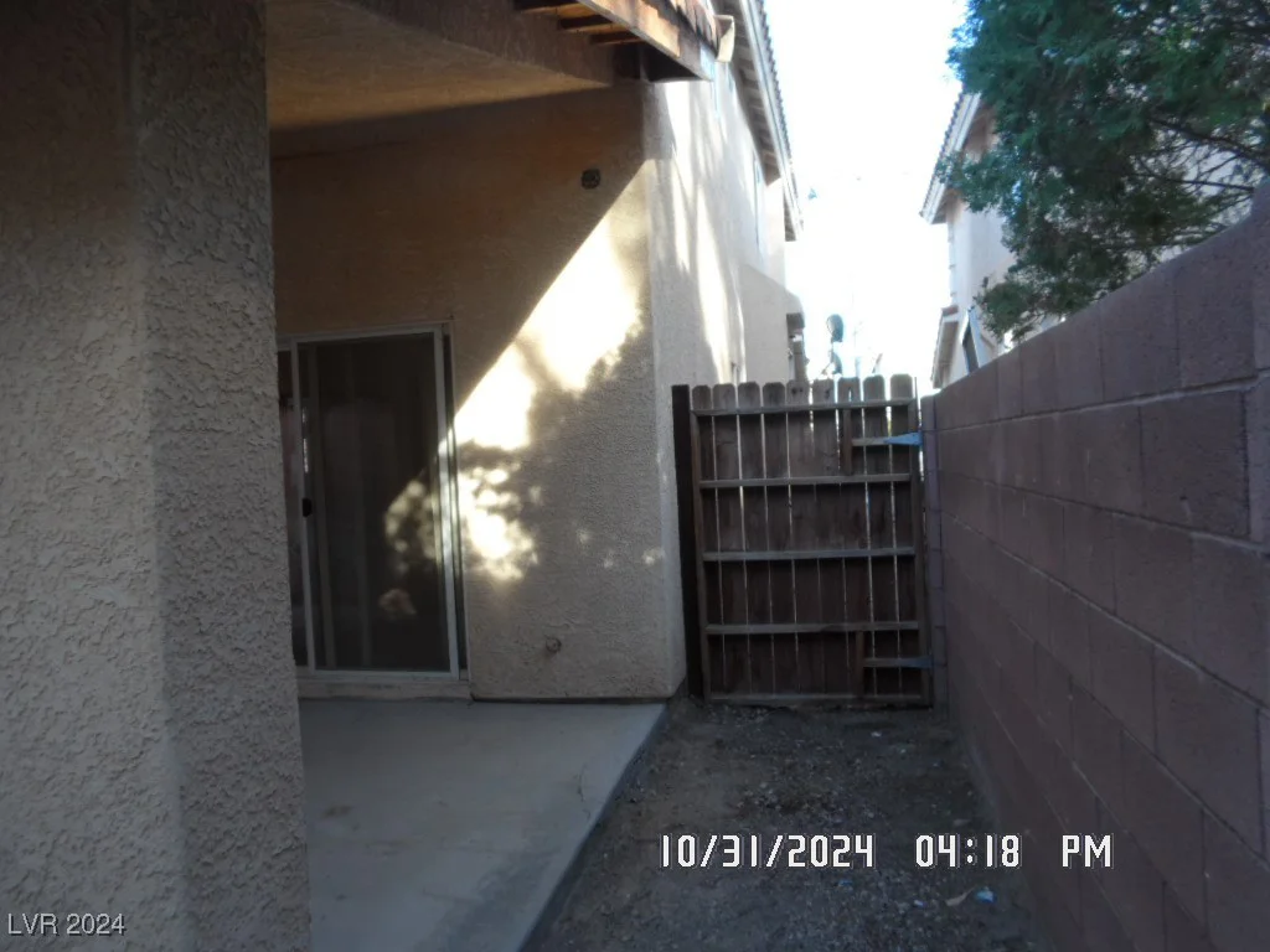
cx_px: 635
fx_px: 917
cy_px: 476
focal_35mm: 25
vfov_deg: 54.9
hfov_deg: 69.4
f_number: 2.5
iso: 80
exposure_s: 1/90
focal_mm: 4.5
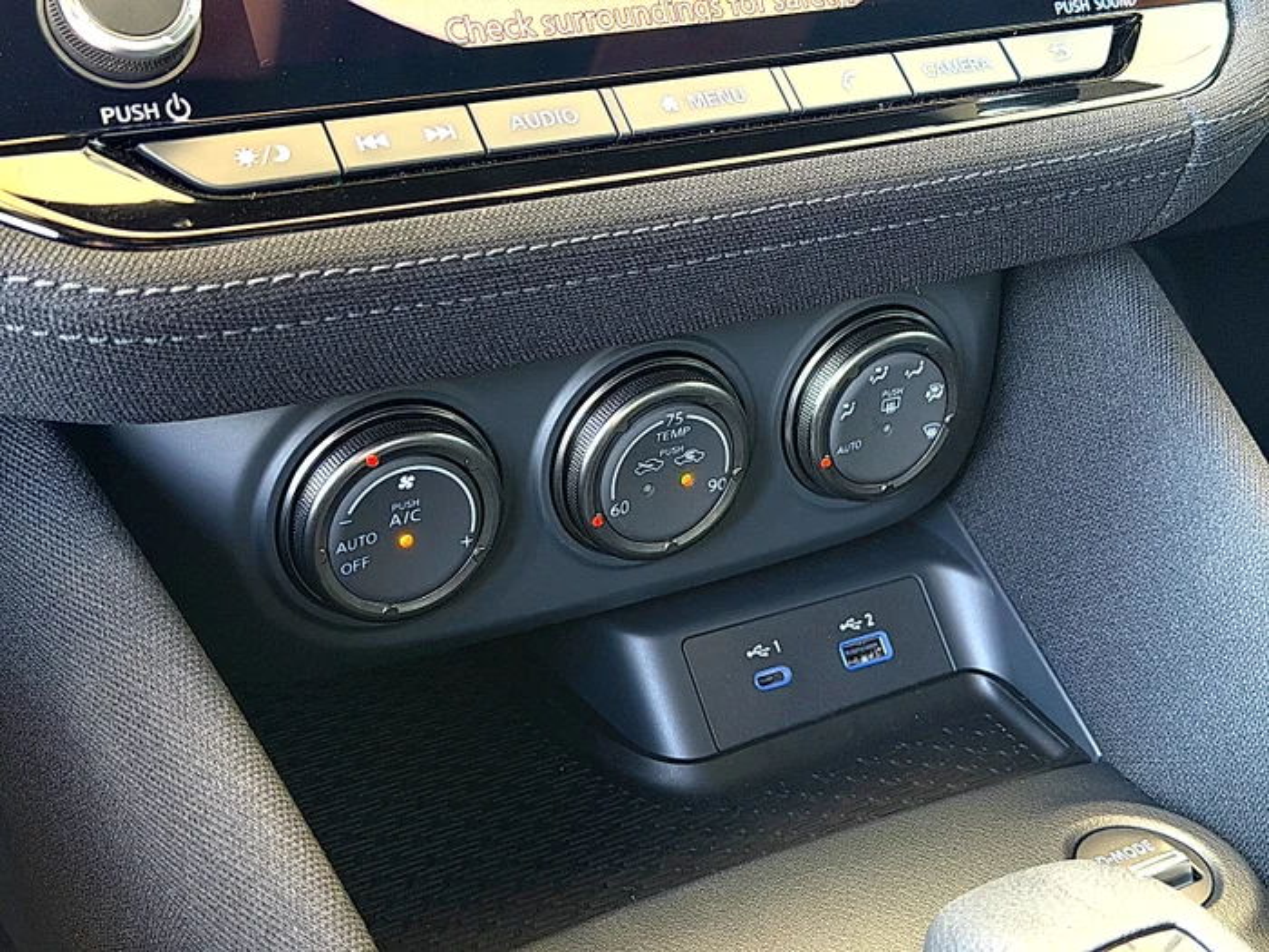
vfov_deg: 30.3
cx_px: 634
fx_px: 1760
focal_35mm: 48
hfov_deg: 39.7
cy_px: 476
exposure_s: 1/40
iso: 320
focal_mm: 6.76
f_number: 1.78
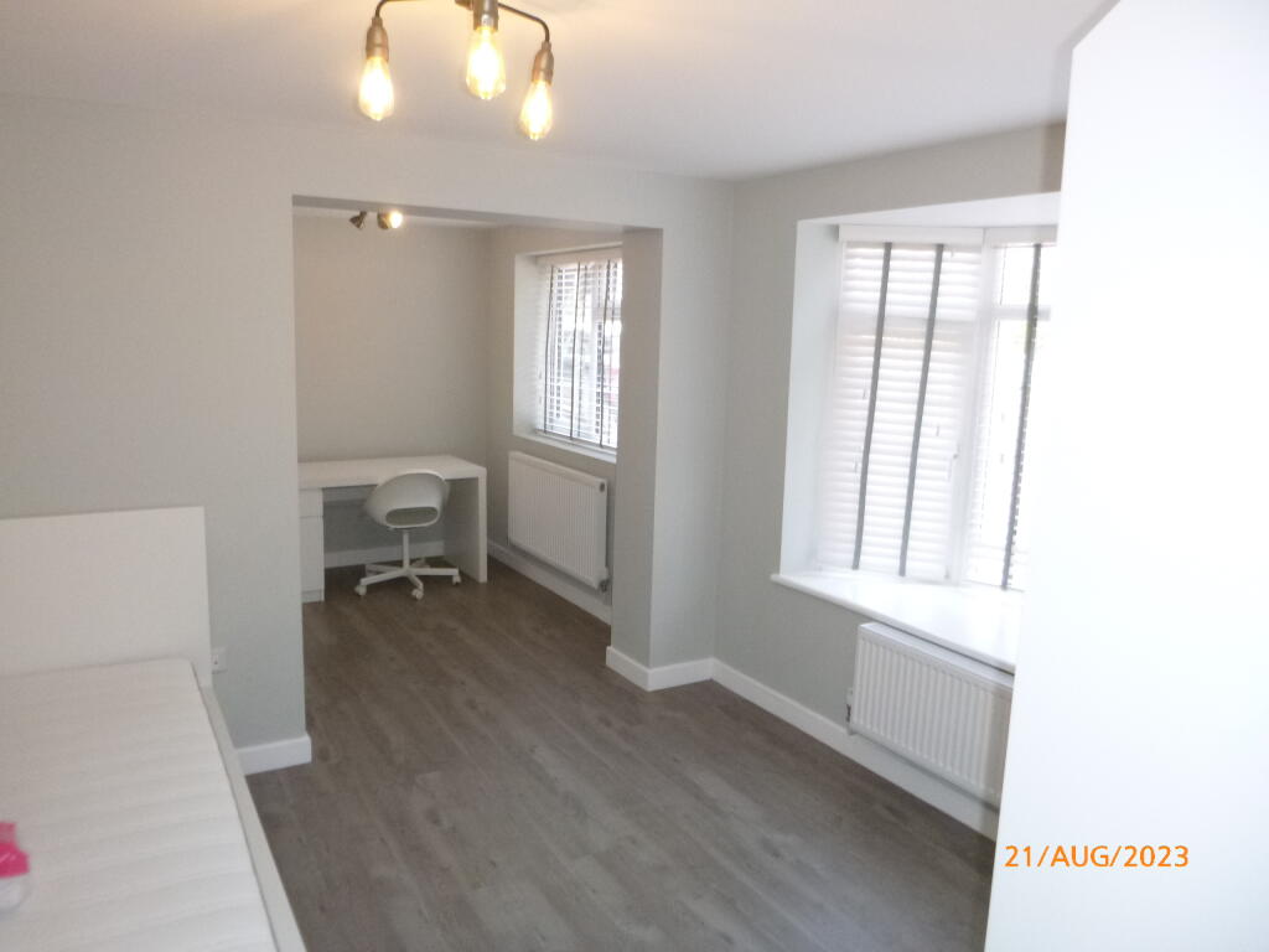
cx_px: 634
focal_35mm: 25
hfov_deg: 69.4
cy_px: 476
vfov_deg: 54.9
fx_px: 916
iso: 400
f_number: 3.9
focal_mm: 4.5
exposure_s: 1/60
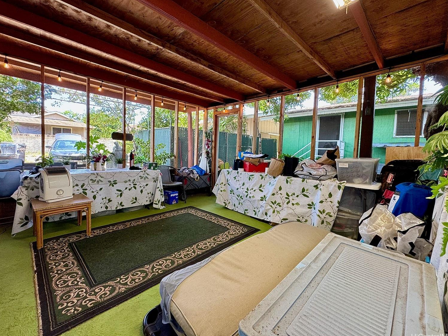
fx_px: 194
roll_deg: -2.1
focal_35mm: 15
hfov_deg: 98.1
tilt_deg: -3.7
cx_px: 215
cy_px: 160
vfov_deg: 81.7
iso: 160
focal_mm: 2.22
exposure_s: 1/60
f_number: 2.2
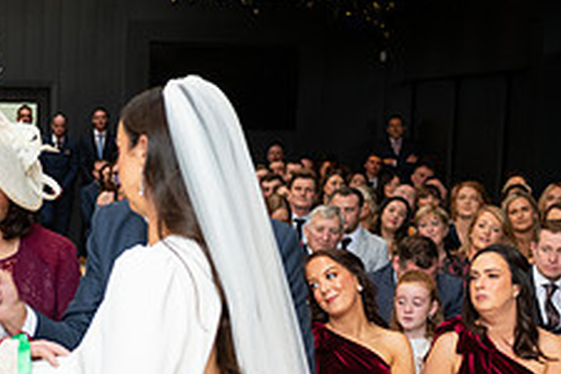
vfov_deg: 14.6
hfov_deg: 21.2
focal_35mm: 93
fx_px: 1449
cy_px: 293
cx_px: 10
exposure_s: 1/160
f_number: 3.5
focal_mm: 36
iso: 640
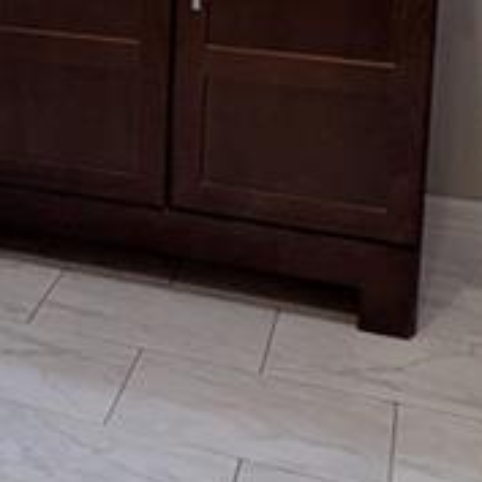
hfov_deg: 18.2
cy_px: -90
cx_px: -261
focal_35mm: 84
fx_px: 1323
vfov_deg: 19.5
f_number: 2.2
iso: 51
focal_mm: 1.83
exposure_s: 1/60
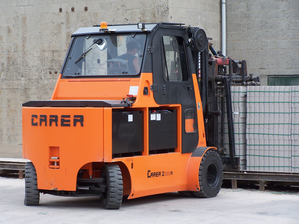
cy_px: 112
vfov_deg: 11.6
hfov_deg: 15.4
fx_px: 1106
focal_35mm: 128
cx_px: 150
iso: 80
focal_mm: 21.2
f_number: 3.2
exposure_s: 1/250
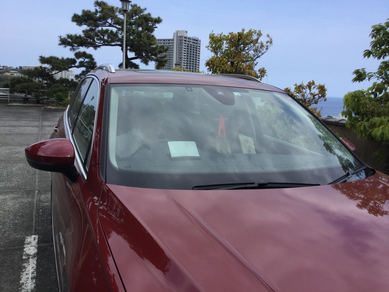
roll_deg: -2.1
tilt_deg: -10.1
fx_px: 348
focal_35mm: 31
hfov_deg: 58.4
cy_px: 146
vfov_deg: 45.4
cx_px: 194
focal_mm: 3.3
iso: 25
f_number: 2.4
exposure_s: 1/1031
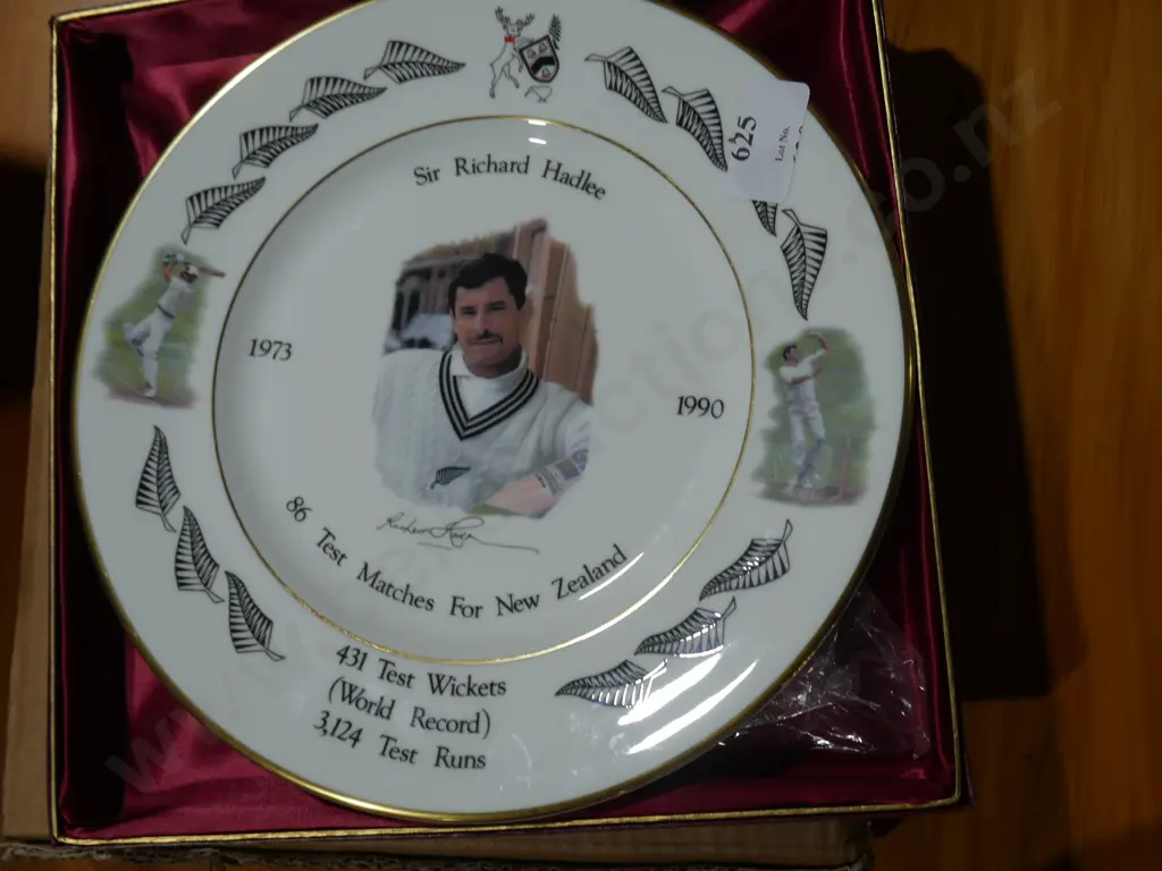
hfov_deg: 46.8
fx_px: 1343
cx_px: 581
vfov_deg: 36.0
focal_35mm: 40
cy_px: 436
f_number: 5
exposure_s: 1/125
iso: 200
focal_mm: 20
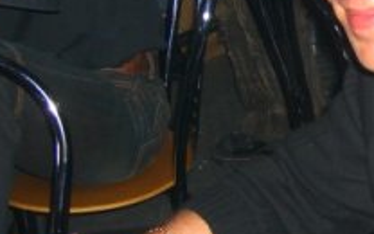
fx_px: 1182
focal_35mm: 116
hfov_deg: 17.3
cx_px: 424
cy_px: 176
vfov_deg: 11.3
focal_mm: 7.9
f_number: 2.8
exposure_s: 1/60
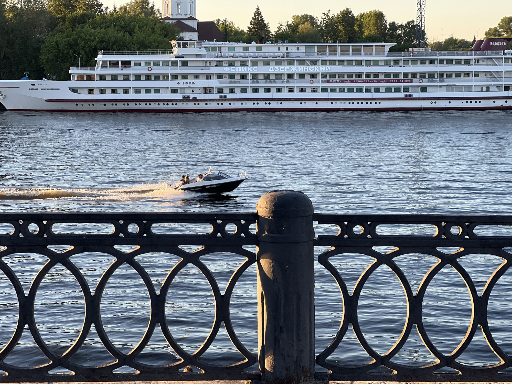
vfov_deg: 19.1
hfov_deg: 25.3
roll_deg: +0.5
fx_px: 1139
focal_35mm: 77
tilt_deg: -6.5
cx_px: 256
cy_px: 192
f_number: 2.8
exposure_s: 1/107
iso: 32
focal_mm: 9
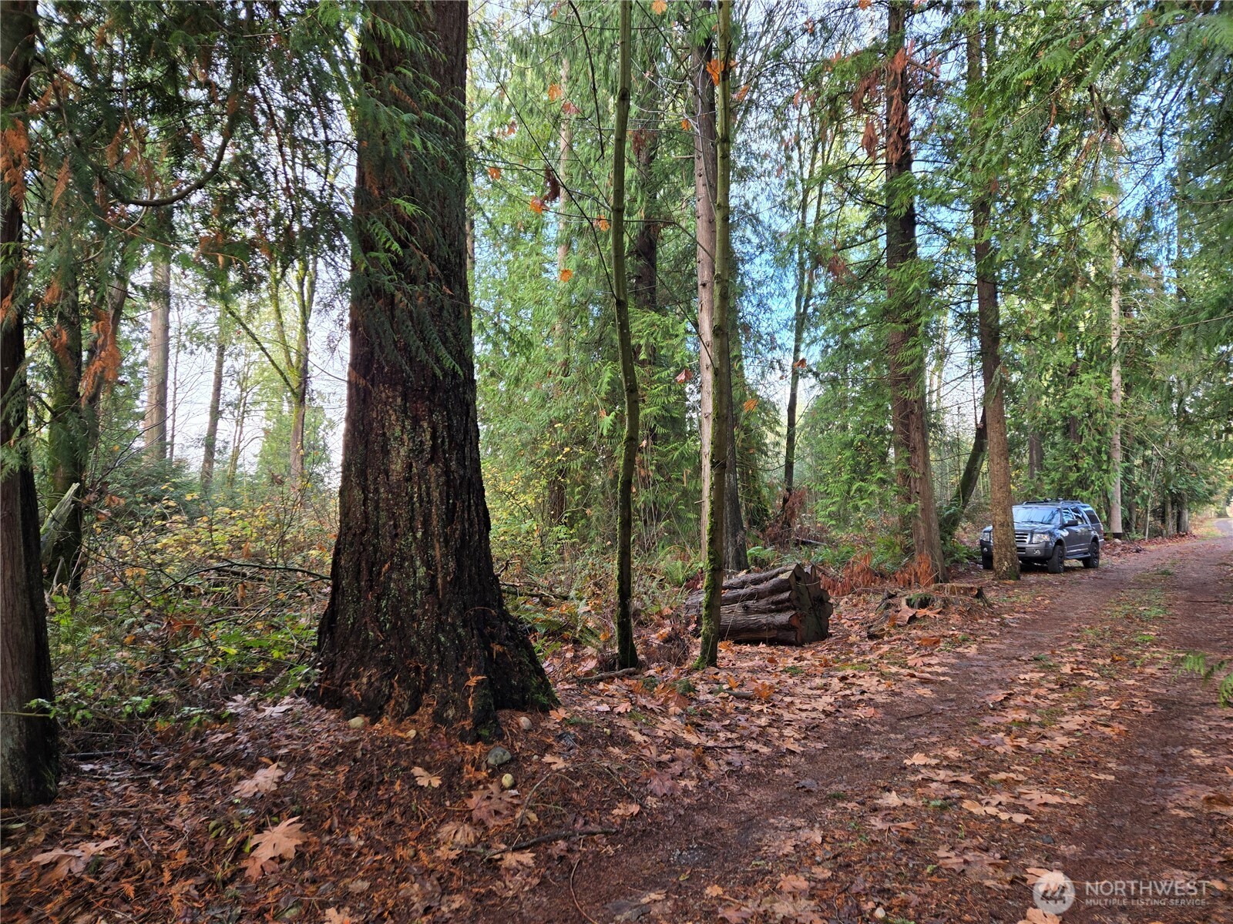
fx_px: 819
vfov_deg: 58.9
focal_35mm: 23
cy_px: 462
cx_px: 616
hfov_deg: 73.9
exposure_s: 1/180
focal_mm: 5.4
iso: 50
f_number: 1.8
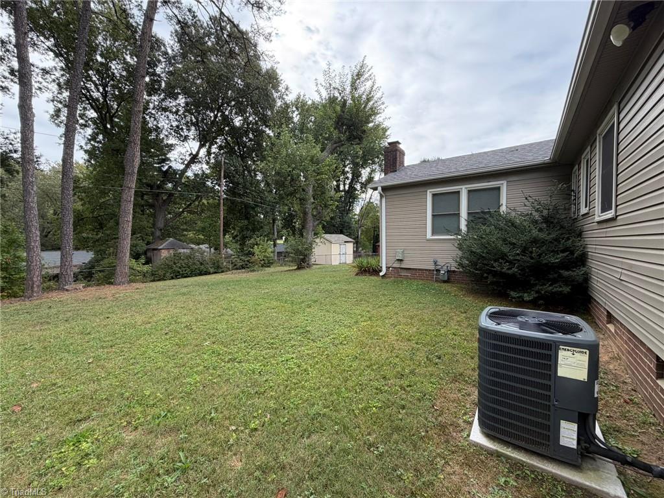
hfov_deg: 102.1
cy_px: 249
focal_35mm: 14
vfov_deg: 85.7
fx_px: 269
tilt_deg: -2.1
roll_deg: +0.5
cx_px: 332
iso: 50
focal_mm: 2.22
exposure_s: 1/390
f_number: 2.2
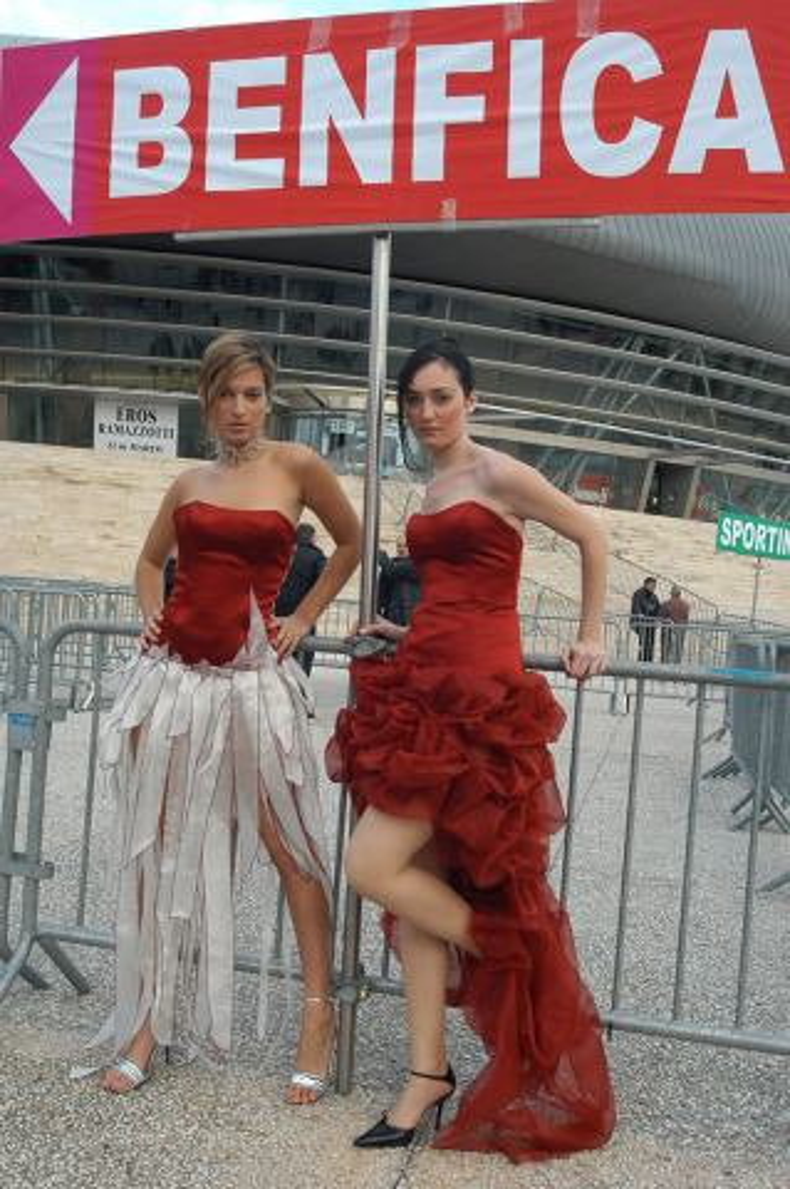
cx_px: 395
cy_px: 594
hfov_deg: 39.9
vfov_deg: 57.3
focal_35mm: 33
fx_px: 1089
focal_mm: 22
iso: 320
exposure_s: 1/160
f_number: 7.1
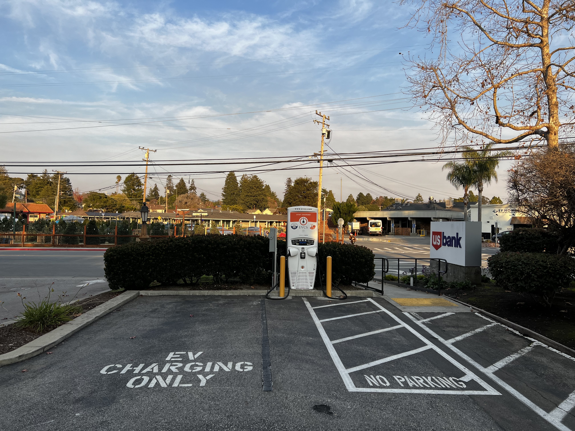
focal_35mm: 26
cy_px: 216
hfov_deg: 67.3
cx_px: 288
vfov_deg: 53.1
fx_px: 432
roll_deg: -0.3
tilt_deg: -0.1
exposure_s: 1/1645
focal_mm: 5.7
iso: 50
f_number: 1.5
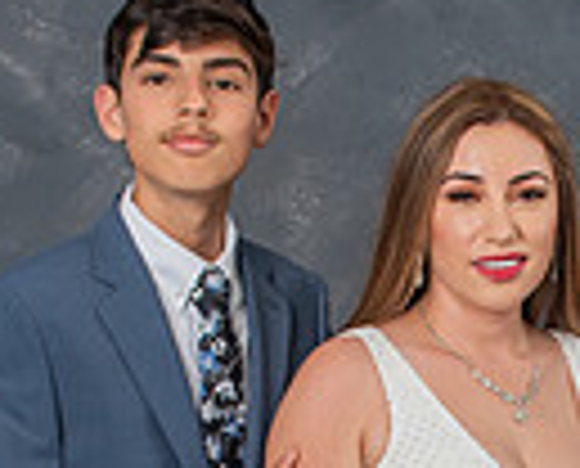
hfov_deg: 12.2
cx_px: 489
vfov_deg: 9.6
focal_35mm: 157
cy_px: 711
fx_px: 2703
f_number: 5.6
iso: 200
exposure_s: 1/160
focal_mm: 24
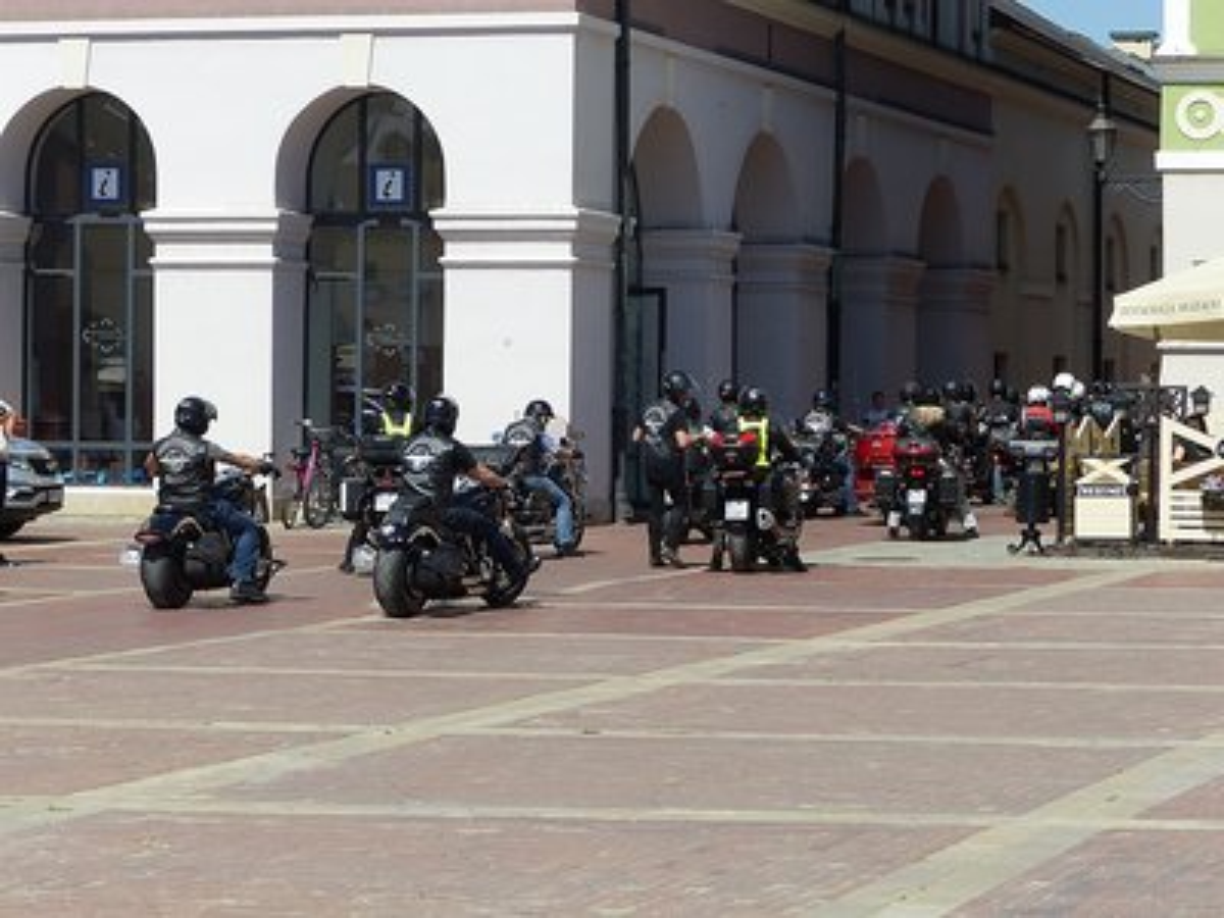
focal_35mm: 121
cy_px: 459
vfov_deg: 12.2
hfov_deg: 16.3
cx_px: 612
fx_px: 4278
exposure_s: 1/1000
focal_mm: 21.8
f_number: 4
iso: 100
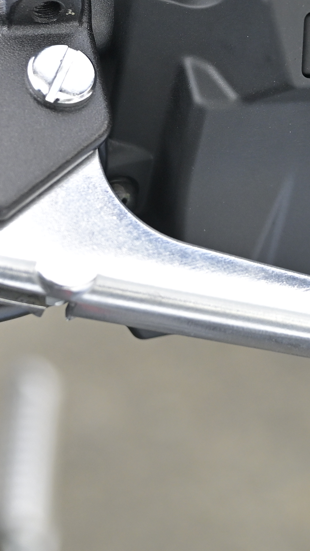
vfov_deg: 10.9
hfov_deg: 6.1
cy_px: 173
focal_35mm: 197
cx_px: 334
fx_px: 2879
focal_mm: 56
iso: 400
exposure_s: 1/800
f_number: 4.5
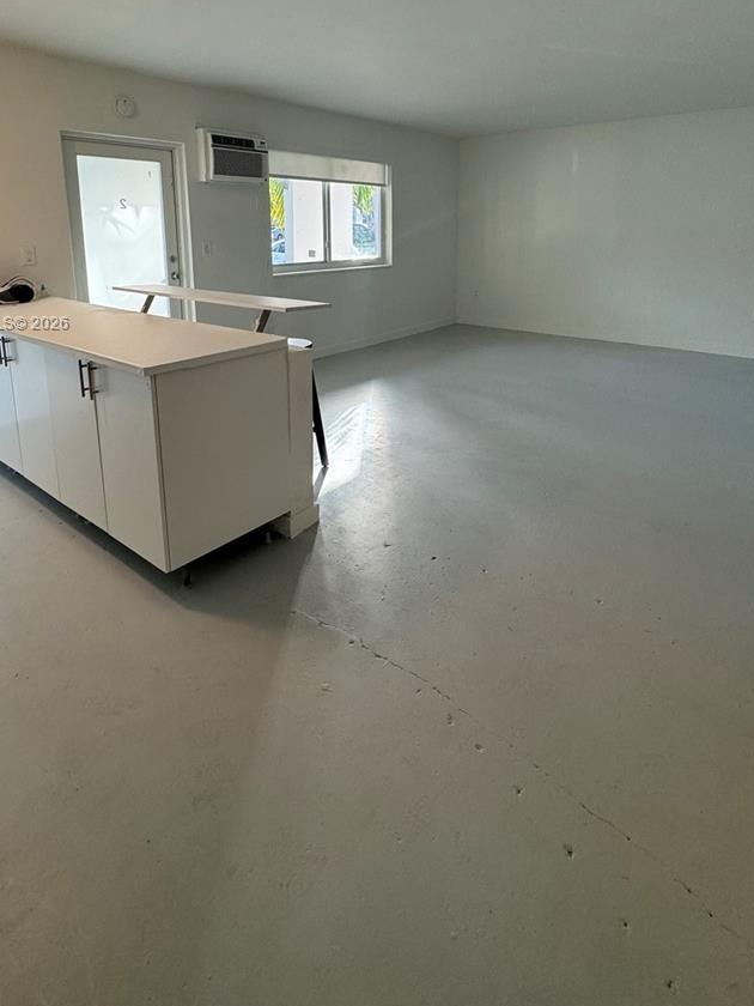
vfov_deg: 78.7
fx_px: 581
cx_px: 385
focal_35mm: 20
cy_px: 325
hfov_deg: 66.0
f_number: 2.2
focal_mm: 2.22
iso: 160
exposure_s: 1/120
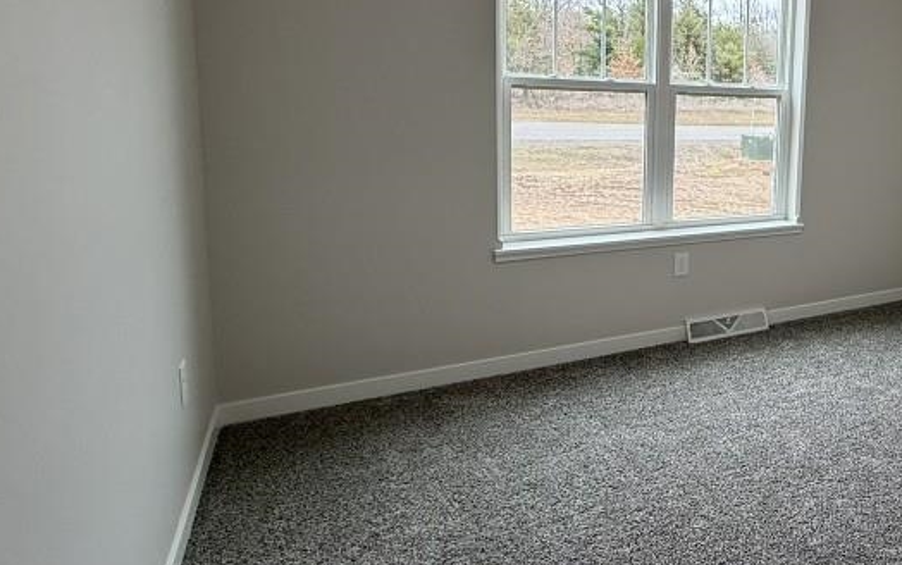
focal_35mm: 29
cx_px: 859
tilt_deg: -7.5
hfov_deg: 53.8
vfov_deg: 42.4
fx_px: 713
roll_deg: -3.2
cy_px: 176
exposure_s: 1/120
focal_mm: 2.22
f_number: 2.2
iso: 80
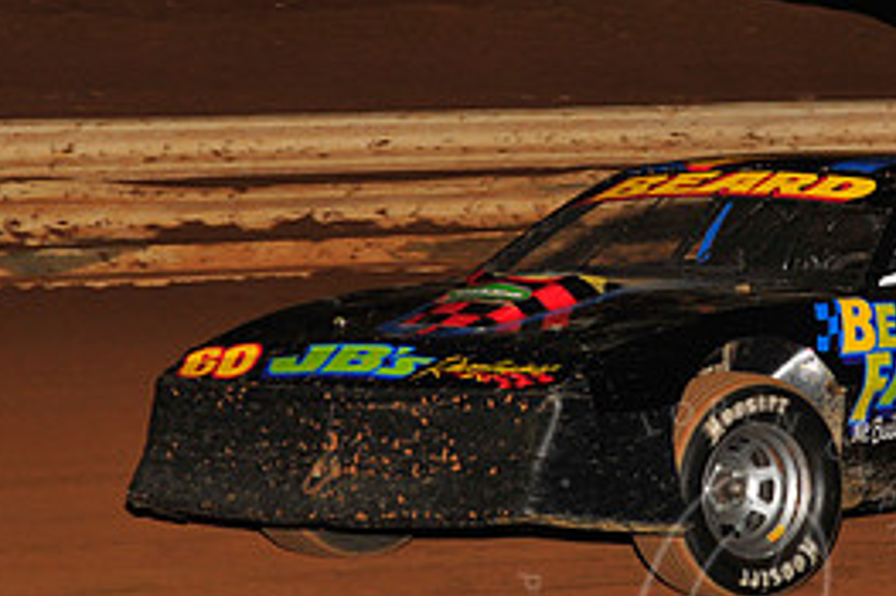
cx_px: 719
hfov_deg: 8.3
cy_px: 289
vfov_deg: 5.6
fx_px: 6143
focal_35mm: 247
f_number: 6.3
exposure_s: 1/320
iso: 800
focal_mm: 112
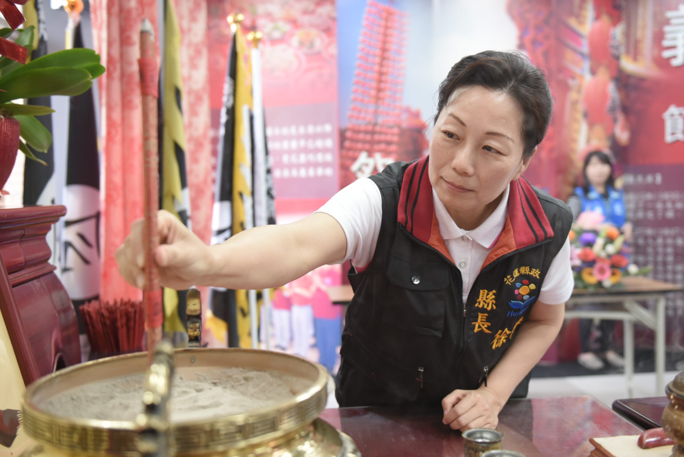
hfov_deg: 58.7
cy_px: 228
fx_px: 608
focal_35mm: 32
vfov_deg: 41.2
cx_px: 342
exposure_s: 1/250
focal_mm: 32
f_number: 2.8
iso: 1400
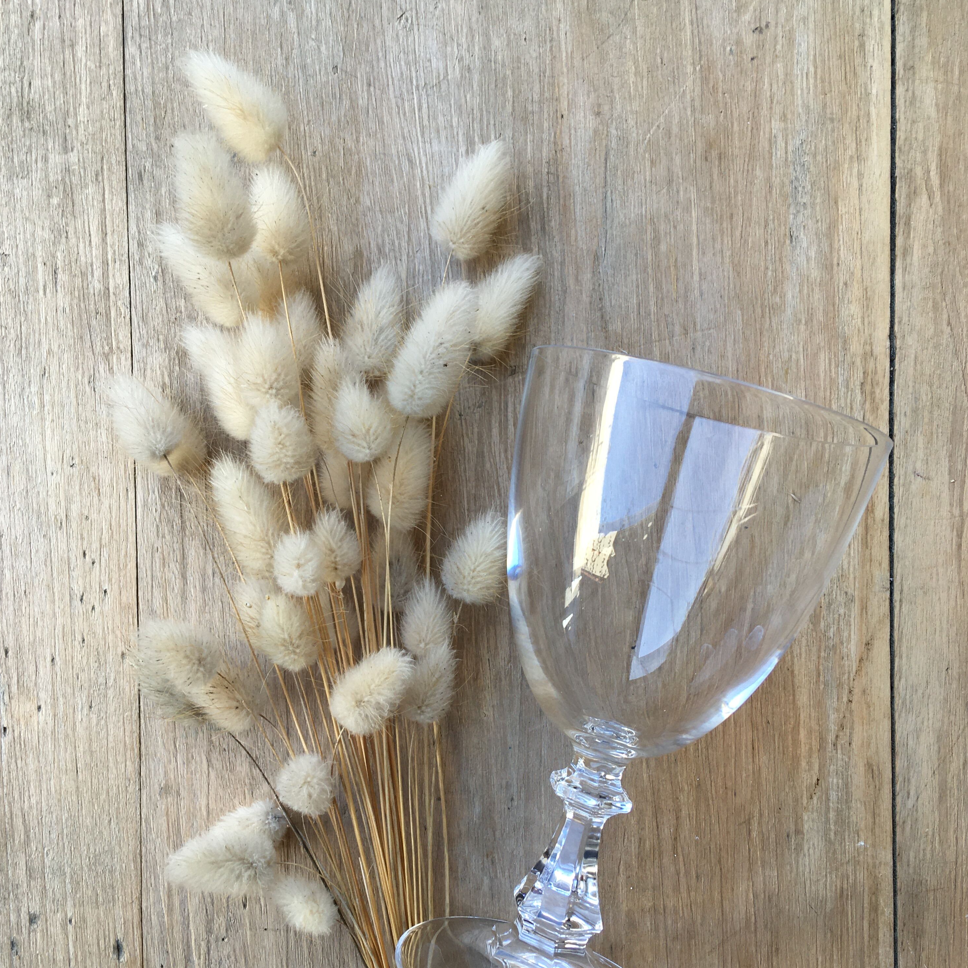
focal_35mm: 35
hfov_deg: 47.2
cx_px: 483
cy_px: 580
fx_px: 1107
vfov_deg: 47.0
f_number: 2.2
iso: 25
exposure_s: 1/100
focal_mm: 4.15
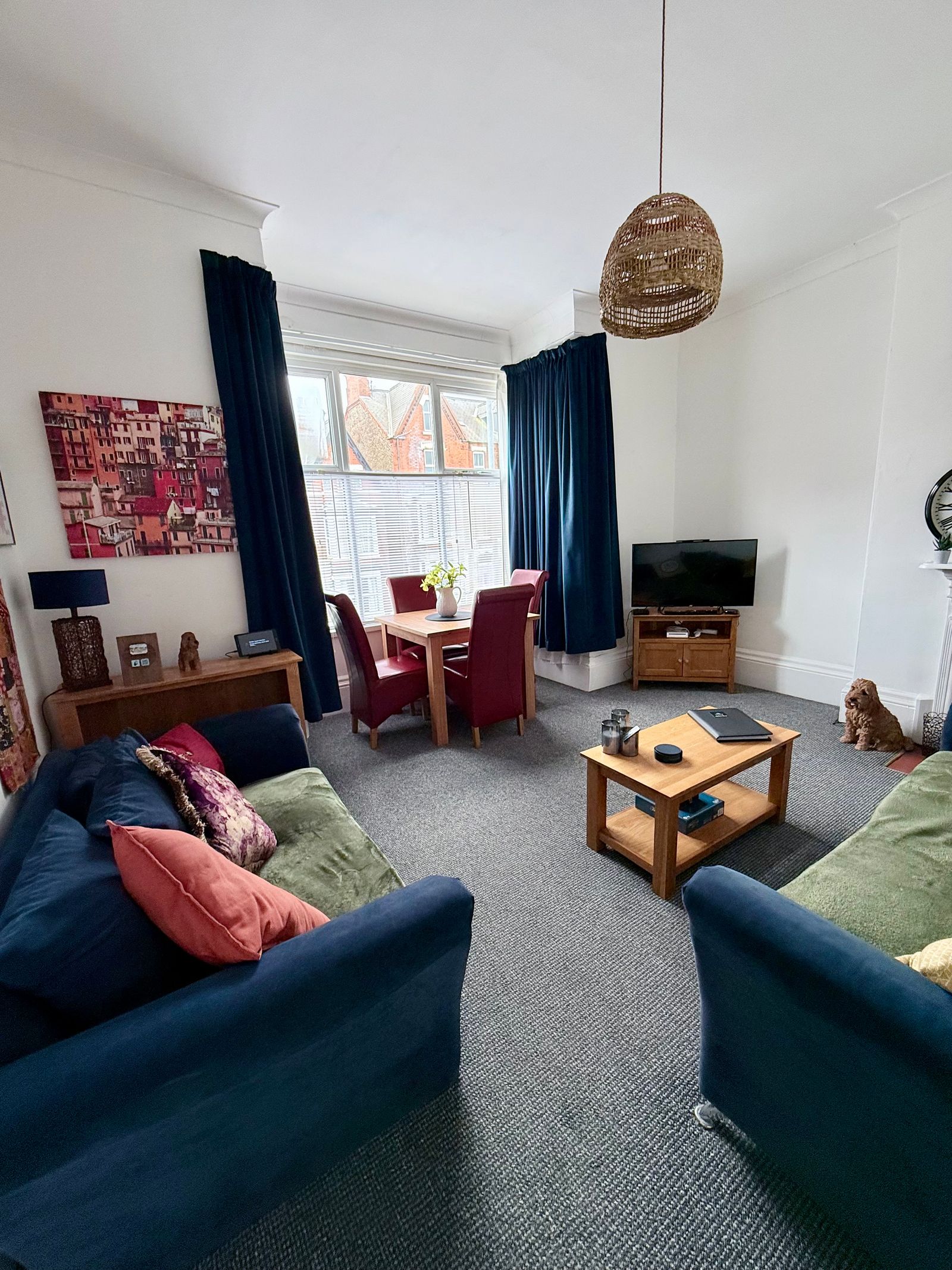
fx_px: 513
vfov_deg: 102.1
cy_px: 635
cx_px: 476
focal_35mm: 14
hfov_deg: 85.7
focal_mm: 2.22
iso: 100
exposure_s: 1/99
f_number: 2.2
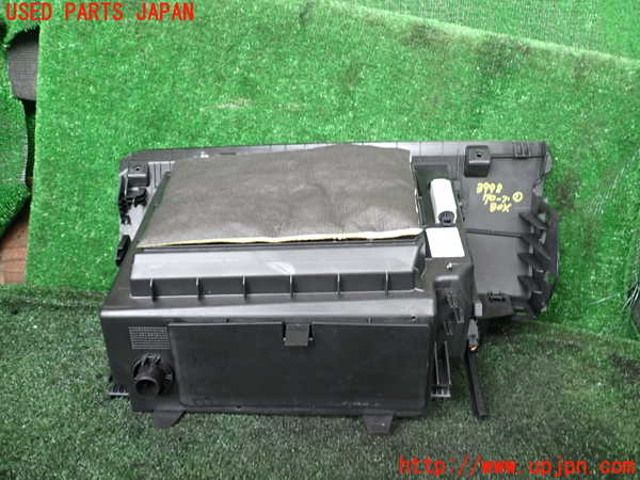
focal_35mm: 30
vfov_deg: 46.8
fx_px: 555
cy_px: 240
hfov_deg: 60.0
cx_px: 320
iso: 250
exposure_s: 1/30
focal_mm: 5.4
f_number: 2.3
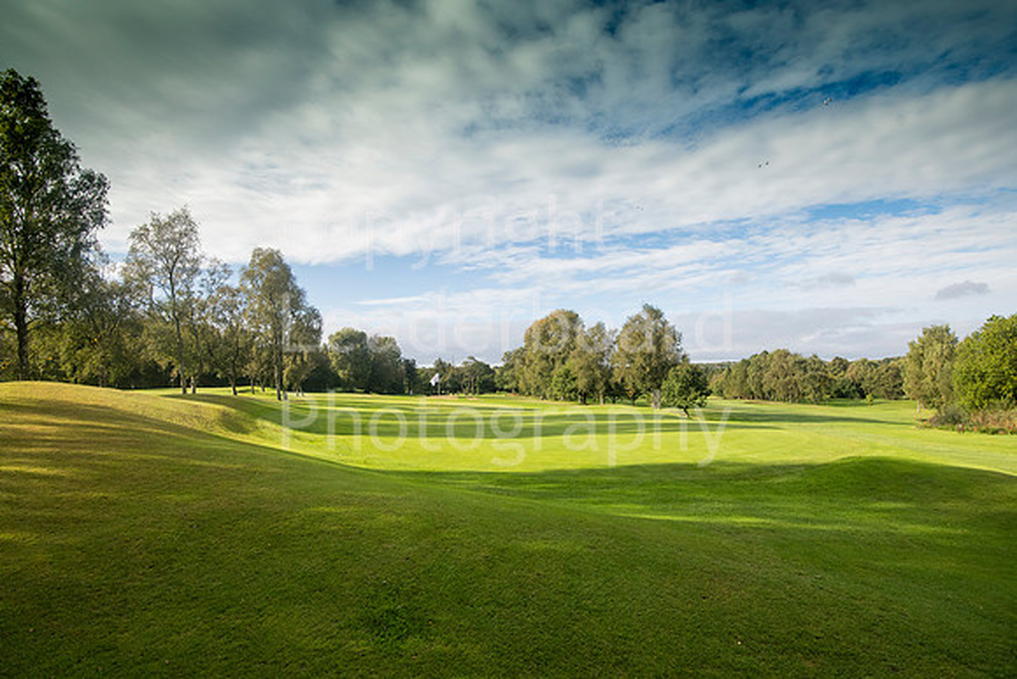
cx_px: 508
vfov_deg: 67.4
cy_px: 340
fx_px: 509
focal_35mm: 18
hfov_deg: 90.0
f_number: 6.3
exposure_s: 1/1250
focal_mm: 18
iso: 500
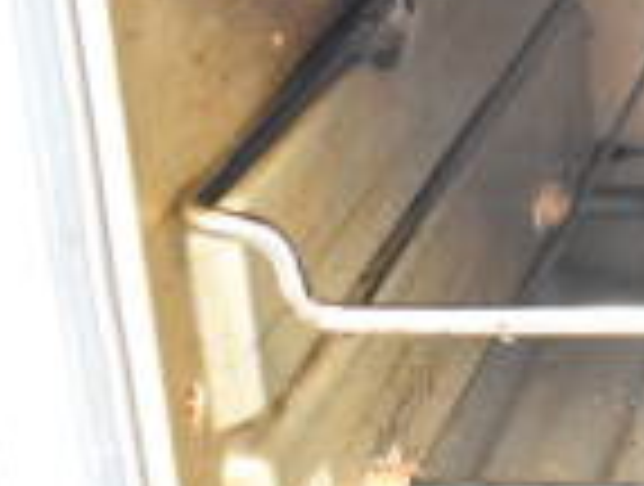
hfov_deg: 13.2
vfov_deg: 11.0
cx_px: 1139
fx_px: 2518
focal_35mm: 135
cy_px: 241
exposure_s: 1/40
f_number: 3.8
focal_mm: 22
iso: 6400
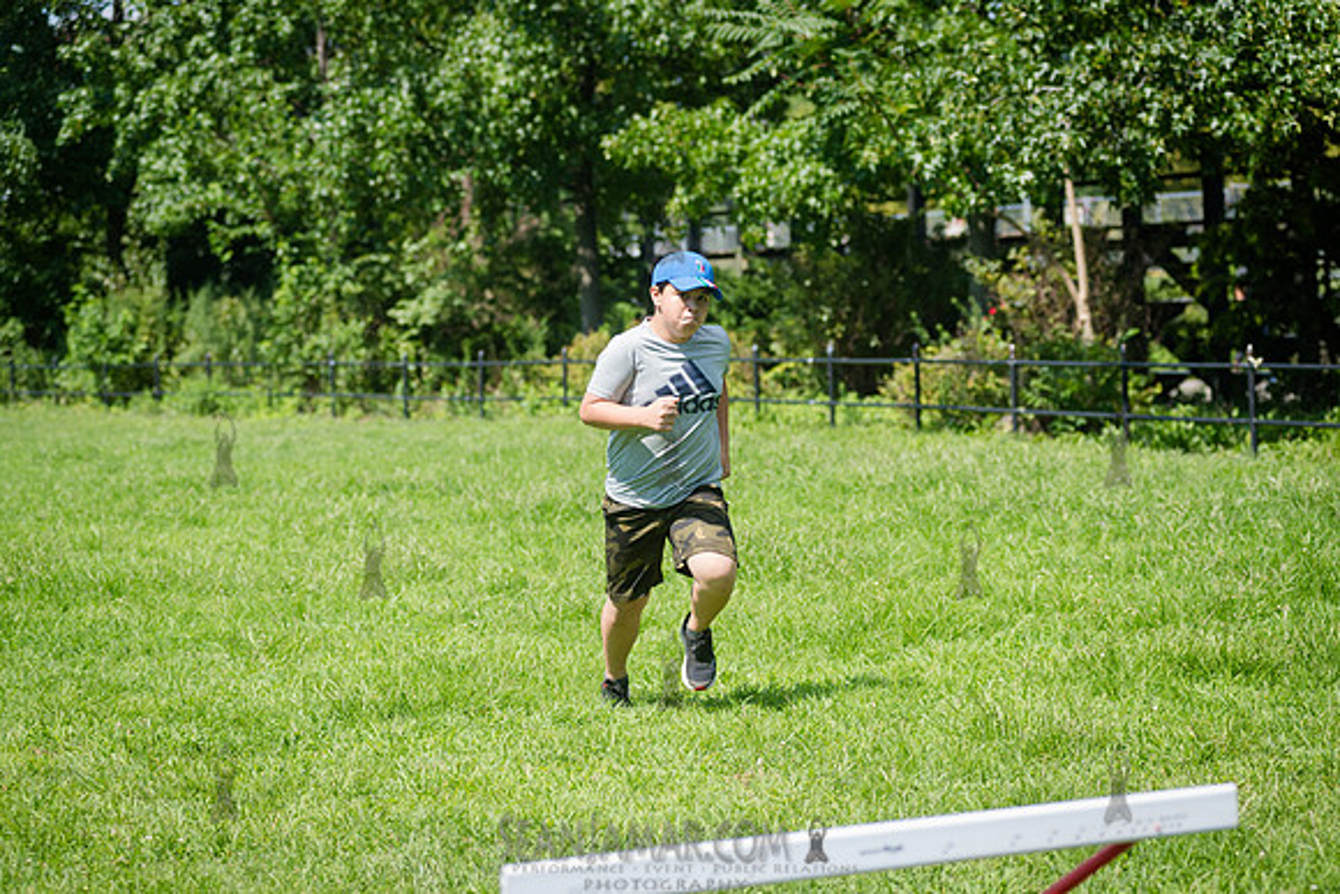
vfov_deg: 13.7
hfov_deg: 20.4
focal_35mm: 100
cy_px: 447
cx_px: 670
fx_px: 3723
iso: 200
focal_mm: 100
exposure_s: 1/1000
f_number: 4
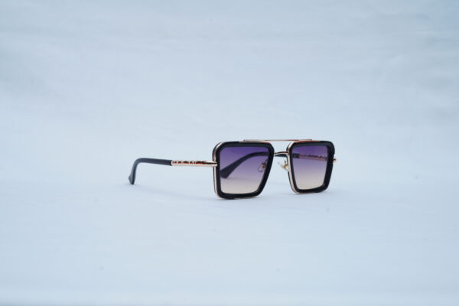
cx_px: 230
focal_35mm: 50
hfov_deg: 39.6
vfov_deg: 27.0
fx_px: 637
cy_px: 153
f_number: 9
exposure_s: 1/160
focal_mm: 50
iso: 125
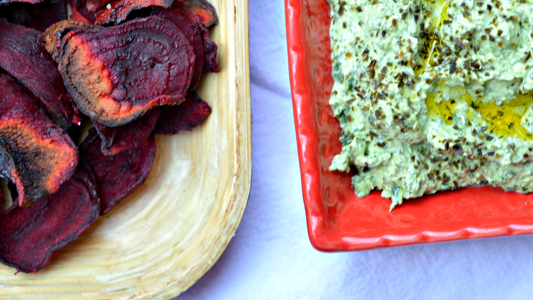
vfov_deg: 9.6
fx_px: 1777
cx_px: 263
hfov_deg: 17.1
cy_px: 79
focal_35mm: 126
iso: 100
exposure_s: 1/20
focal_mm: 55
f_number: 5.6
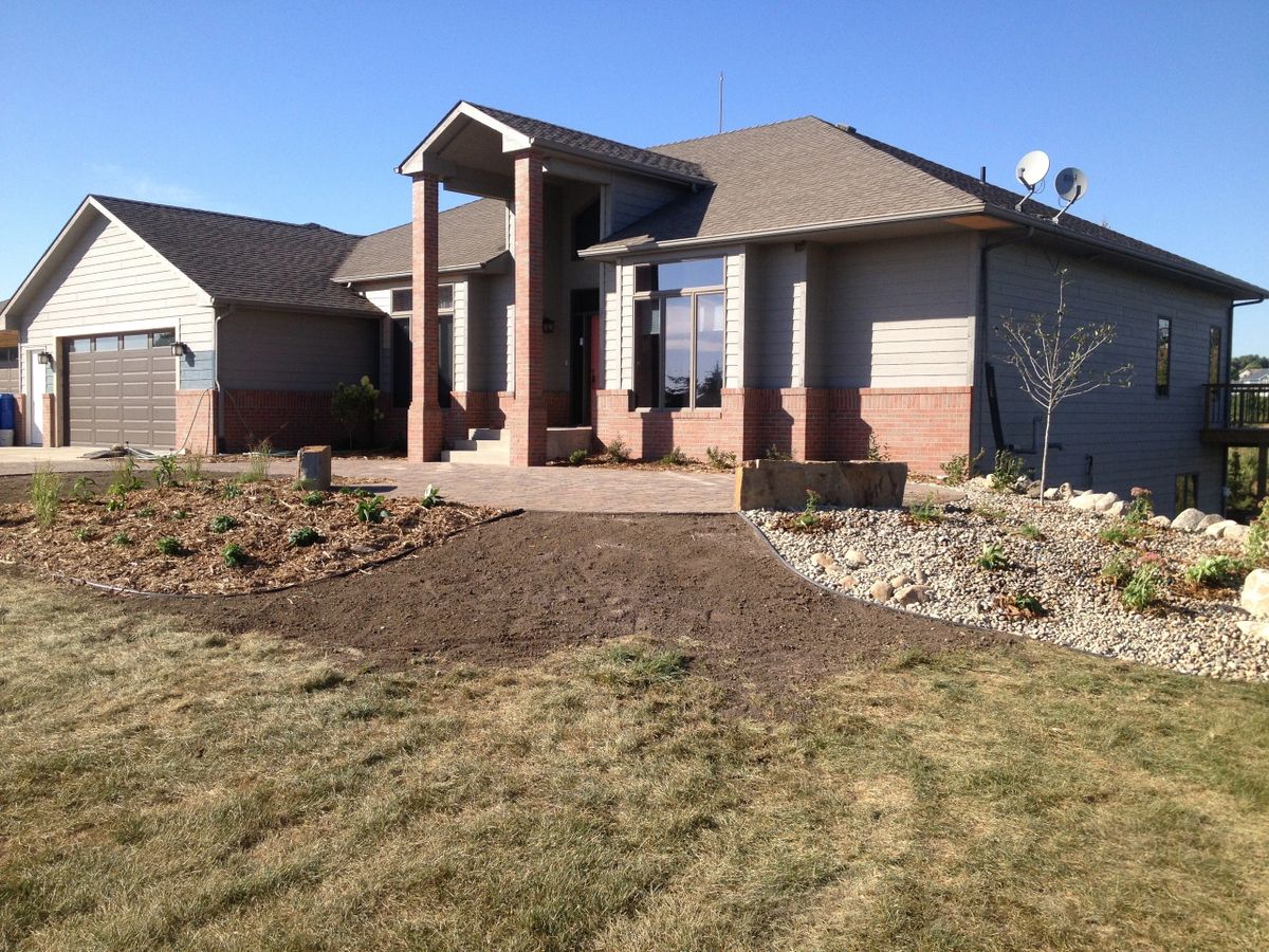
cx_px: 634
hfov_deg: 52.6
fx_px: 1283
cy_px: 476
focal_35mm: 35
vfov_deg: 40.7
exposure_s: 1/1126
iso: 50
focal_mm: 4.28
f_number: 2.4
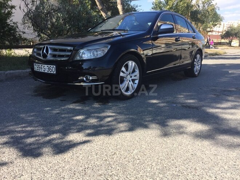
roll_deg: -2.8
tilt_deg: -15.9
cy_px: 90
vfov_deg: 48.2
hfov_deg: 61.7
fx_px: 201
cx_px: 120
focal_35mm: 29
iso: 32
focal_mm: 4.15
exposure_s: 1/879
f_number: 2.2
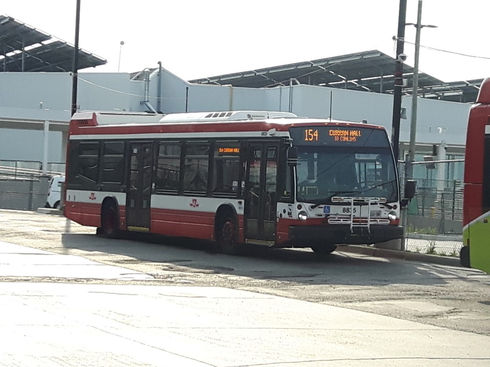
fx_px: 439
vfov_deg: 45.4
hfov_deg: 58.4
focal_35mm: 31
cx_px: 245
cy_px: 184
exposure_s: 1/859
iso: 40
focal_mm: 3.7
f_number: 1.9
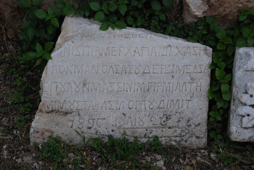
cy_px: 85
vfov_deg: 17.5
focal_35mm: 78
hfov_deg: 26.0
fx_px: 551
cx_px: 127
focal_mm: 52
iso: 800
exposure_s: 1/500
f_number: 11
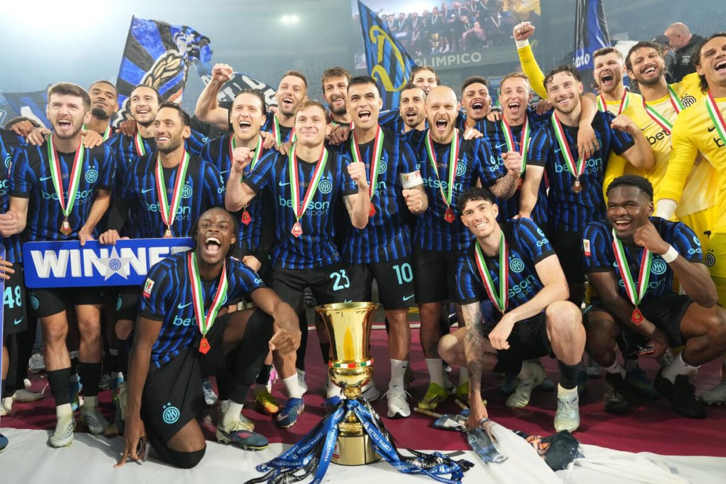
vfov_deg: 53.1
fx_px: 484
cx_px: 363
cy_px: 242
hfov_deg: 73.7
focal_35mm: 24
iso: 4000
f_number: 3.2
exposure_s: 1/640
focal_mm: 24
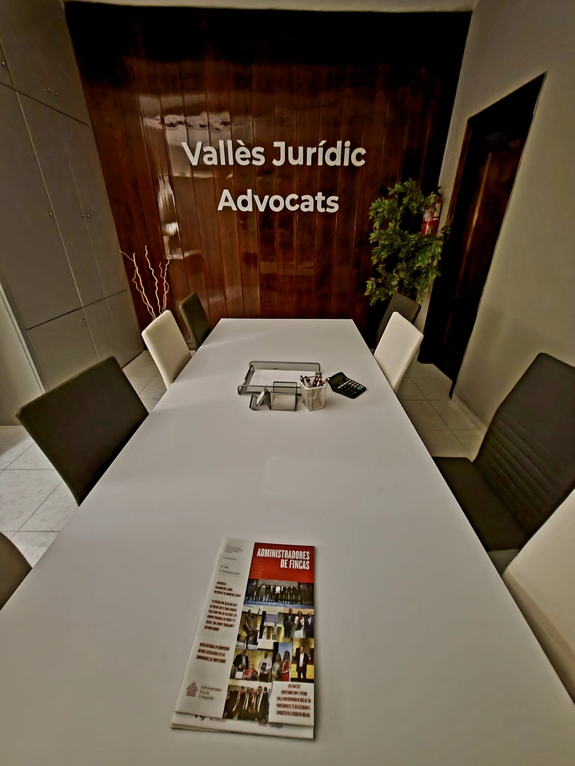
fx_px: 288
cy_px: 383
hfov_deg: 89.9
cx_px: 288
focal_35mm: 13
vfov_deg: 106.2
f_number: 2.2
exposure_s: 1/4
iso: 320
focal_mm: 1.74
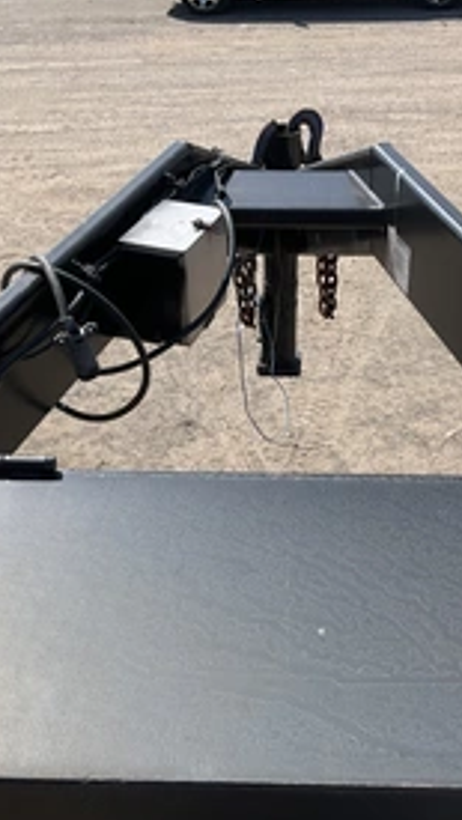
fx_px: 1000
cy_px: 426
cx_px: 271
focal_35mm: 46
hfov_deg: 26.0
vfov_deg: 44.6
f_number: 1.8
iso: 25
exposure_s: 1/1786
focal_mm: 3
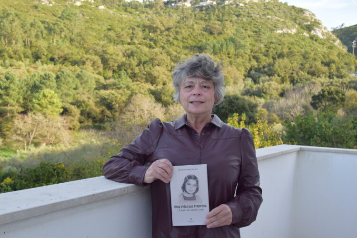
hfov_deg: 41.1
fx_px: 476
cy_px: 119
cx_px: 178
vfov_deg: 28.1
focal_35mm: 48
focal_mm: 32
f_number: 8
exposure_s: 1/250
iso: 400
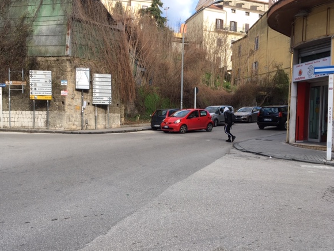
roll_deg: -1.5
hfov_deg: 56.8
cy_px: 136
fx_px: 309
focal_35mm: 32
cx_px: 160
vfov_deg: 44.1
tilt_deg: -4.0
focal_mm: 4.15
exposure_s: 1/452
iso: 25
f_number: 2.2
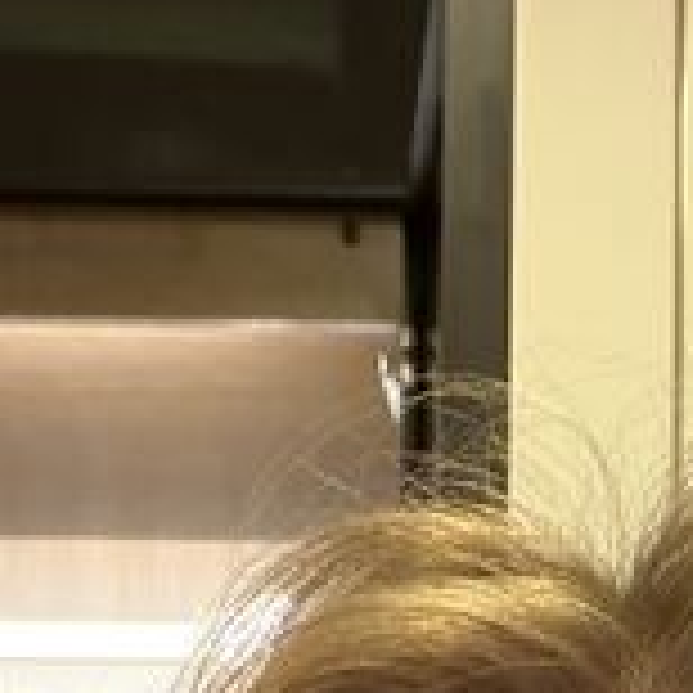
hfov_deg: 14.8
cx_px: 729
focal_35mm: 115
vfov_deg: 12.9
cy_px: 1451
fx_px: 2605
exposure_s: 1/25
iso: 500
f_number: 1.9
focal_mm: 2.71
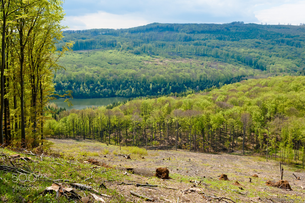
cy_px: 102
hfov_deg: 49.6
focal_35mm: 39
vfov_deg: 34.1
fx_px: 330
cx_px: 152
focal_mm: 26
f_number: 9
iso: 200
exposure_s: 1/200
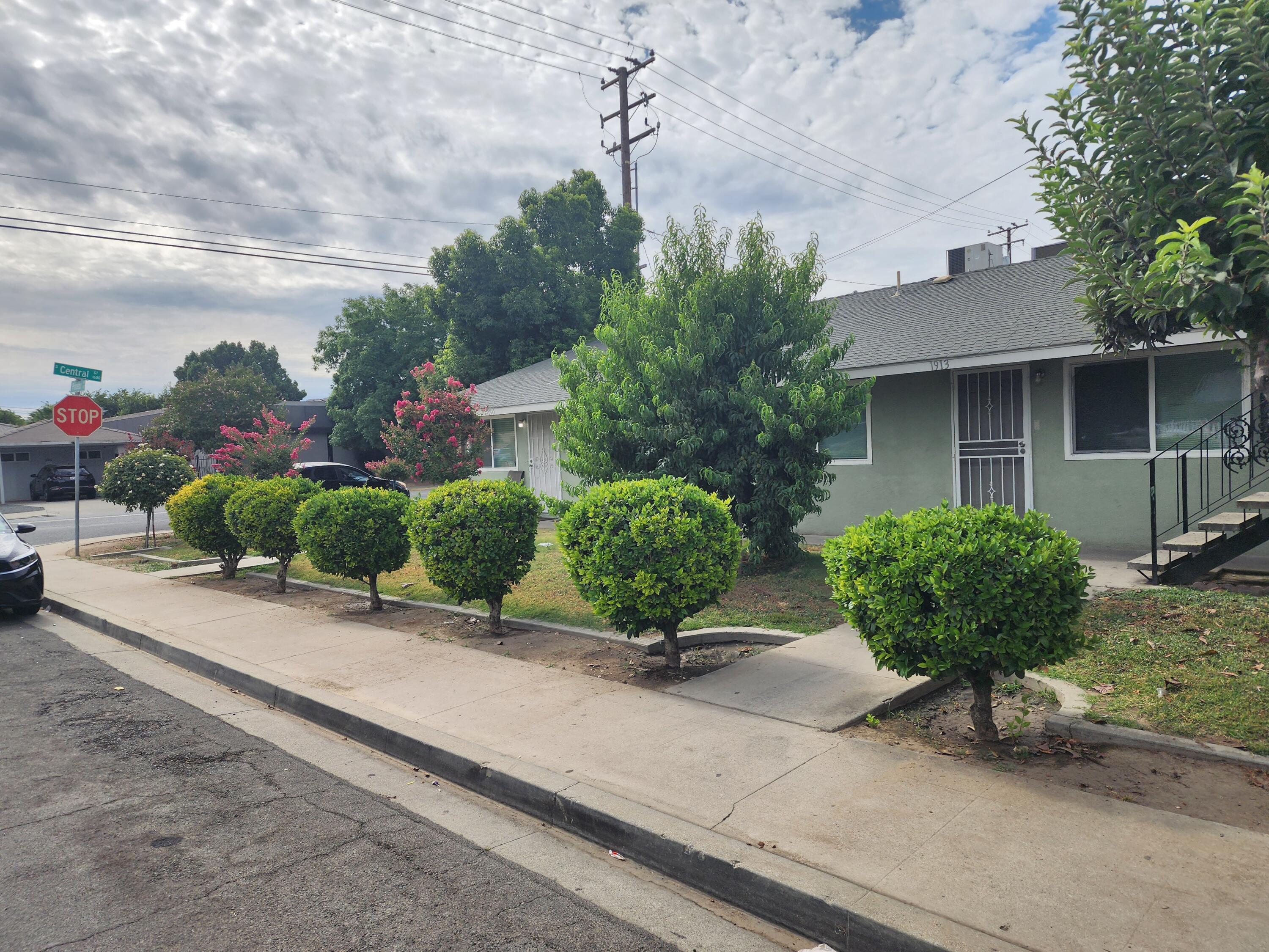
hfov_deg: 73.9
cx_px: 634
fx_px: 843
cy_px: 476
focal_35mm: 23
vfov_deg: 58.9
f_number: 1.8
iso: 12
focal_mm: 6.4
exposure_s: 1/1533
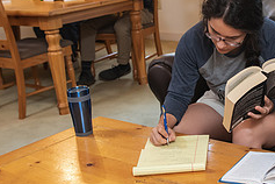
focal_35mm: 76
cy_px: 60
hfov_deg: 26.1
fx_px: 581
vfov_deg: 17.9
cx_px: 227
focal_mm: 31
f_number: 4.5
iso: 1250
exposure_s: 1/80
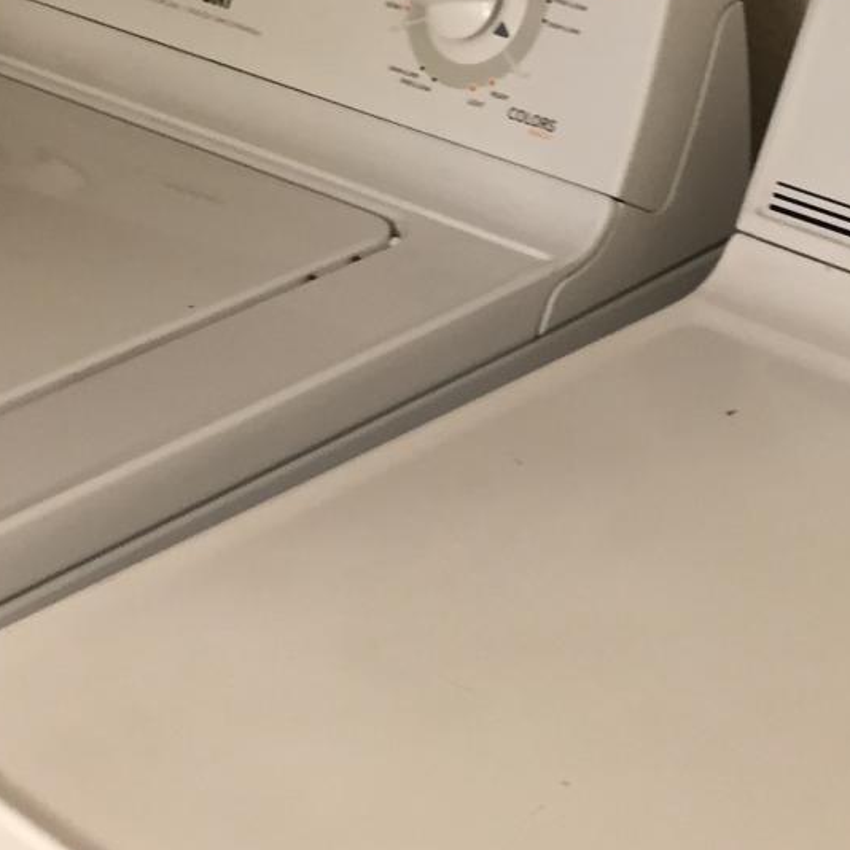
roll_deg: +1.8
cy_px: -140
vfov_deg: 17.4
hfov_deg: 18.1
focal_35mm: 96
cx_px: 536
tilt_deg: -16.7
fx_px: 2667
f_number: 2.2
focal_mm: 4.15
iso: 64
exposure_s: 1/30
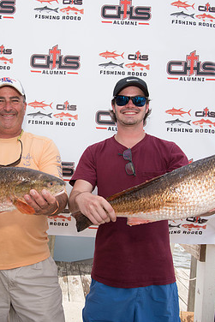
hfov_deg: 34.7
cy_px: 161
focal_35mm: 37
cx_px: 38
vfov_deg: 51.9
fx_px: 331
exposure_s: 1/250
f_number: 9
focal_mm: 24
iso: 250
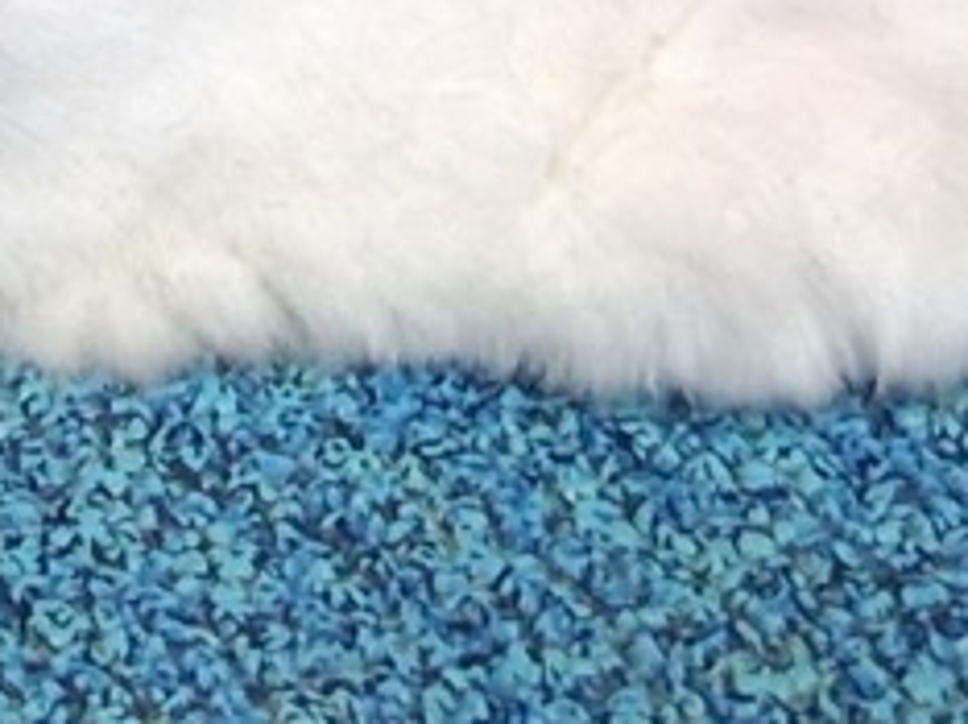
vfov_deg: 7.8
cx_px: -558
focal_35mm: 178
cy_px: -981
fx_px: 4972
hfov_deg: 10.7
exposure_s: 1/50
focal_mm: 3.98
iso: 320
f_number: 1.8
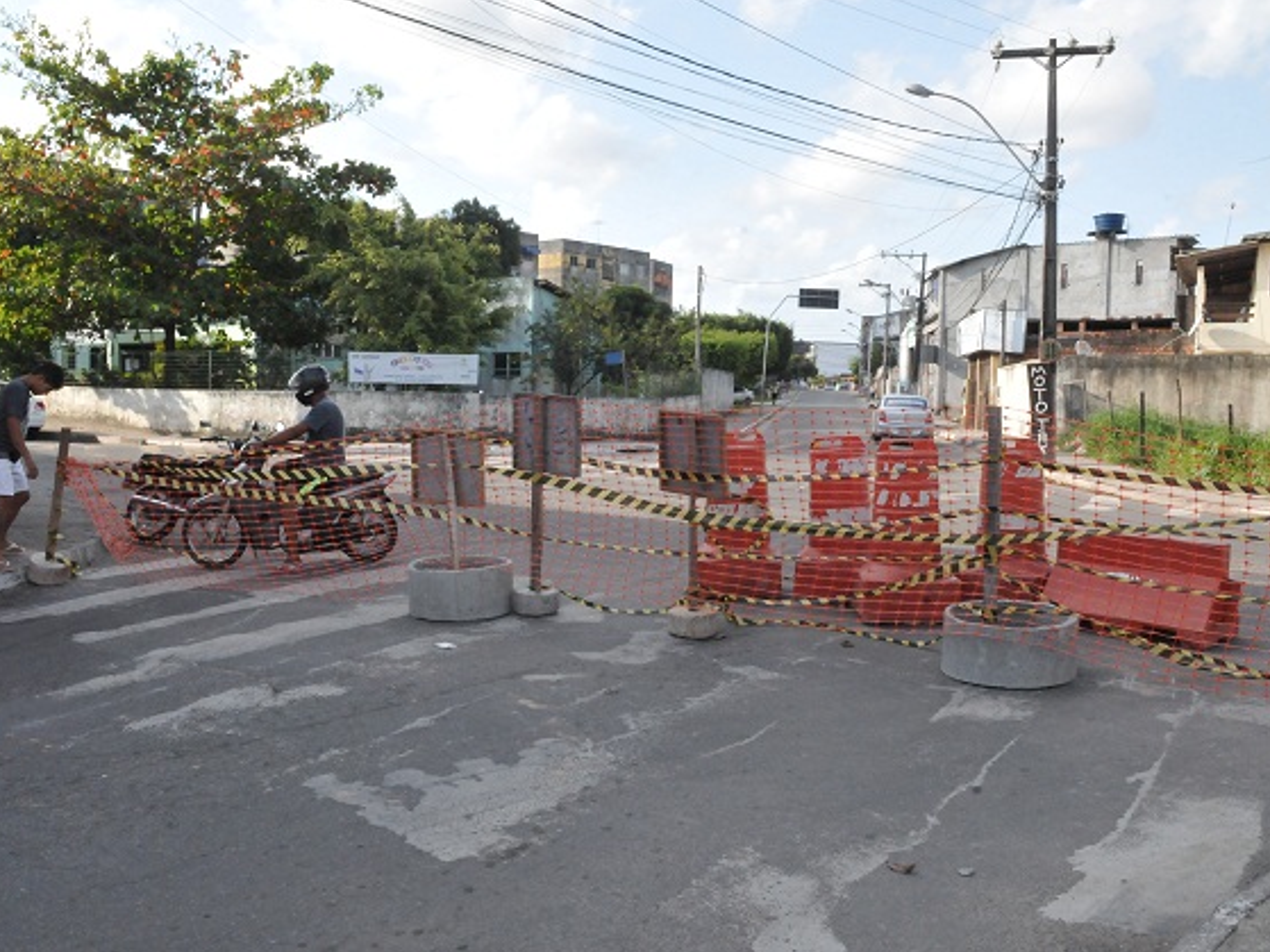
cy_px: 474
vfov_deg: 42.9
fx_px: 1210
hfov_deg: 55.3
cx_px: 602
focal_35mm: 33
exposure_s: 1/160
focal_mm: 20
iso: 1600
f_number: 18
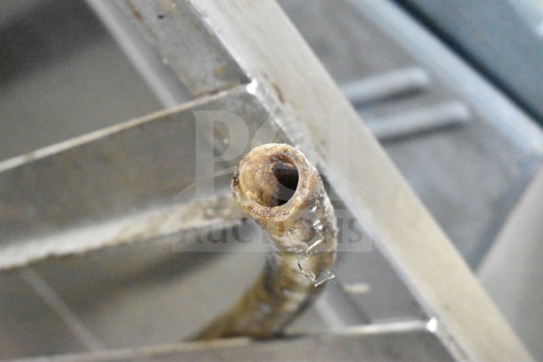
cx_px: 272
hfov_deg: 28.1
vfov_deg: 18.9
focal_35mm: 72
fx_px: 1086
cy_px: 181
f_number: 5.3
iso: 22800
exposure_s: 1/80
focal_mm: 48
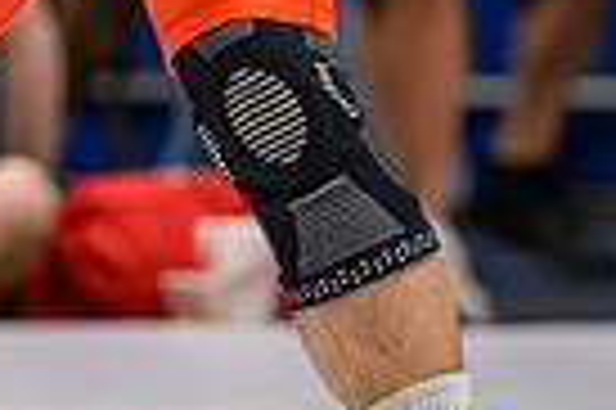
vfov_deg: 2.2
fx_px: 10528
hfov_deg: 3.3
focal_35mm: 616
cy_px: -251
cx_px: -174
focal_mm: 135
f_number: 2.8
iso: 8000
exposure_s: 1/640
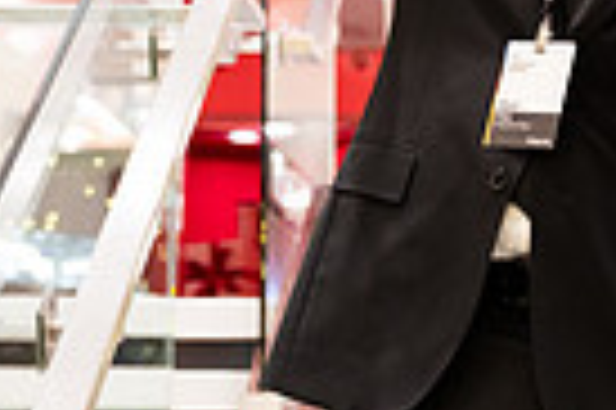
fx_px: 2957
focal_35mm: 173
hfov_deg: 11.9
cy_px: 45
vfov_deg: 7.9
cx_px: 487
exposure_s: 1/160
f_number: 3.2
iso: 1250
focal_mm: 40
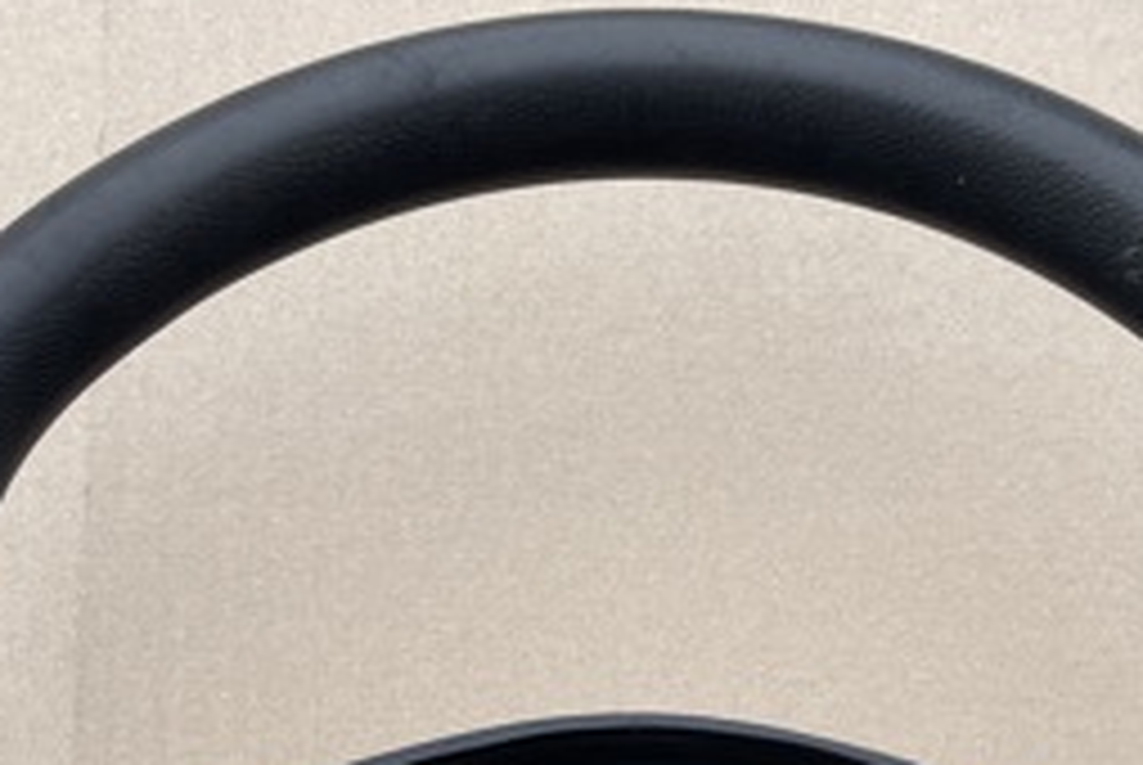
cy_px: 1019
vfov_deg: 18.5
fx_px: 2161
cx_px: 544
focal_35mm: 68
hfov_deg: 29.6
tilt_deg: -77.7
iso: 32
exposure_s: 1/1014
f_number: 1.6
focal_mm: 4.2
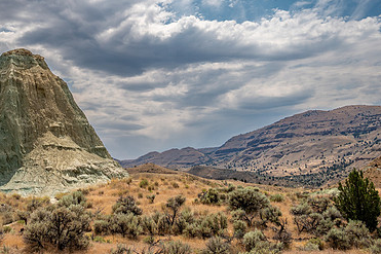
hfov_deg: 42.0
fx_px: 487
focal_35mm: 46
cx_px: 116
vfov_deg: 29.0
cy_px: 82
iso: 200
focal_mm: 28
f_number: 18
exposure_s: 1/400
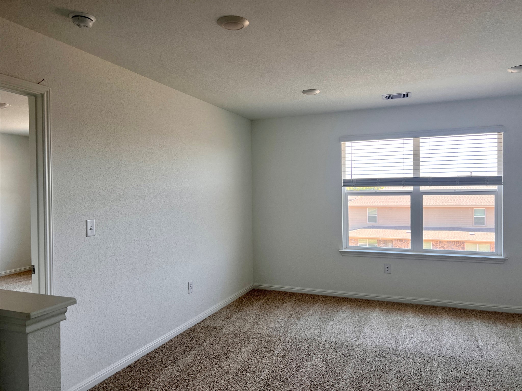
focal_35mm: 26
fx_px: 392
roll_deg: +0.5
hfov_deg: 67.3
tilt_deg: -0.9
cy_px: 196
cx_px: 261
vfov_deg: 53.1
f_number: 1.5
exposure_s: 1/168
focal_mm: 5.7
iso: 50
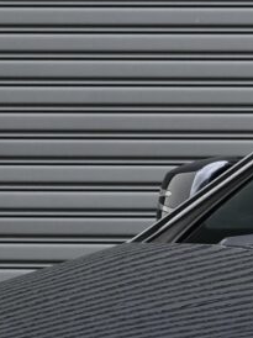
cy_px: 325
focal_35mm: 290
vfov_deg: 6.8
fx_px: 2833
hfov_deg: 5.0
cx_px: 566
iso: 100
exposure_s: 1/50
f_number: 7.1
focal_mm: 21.5
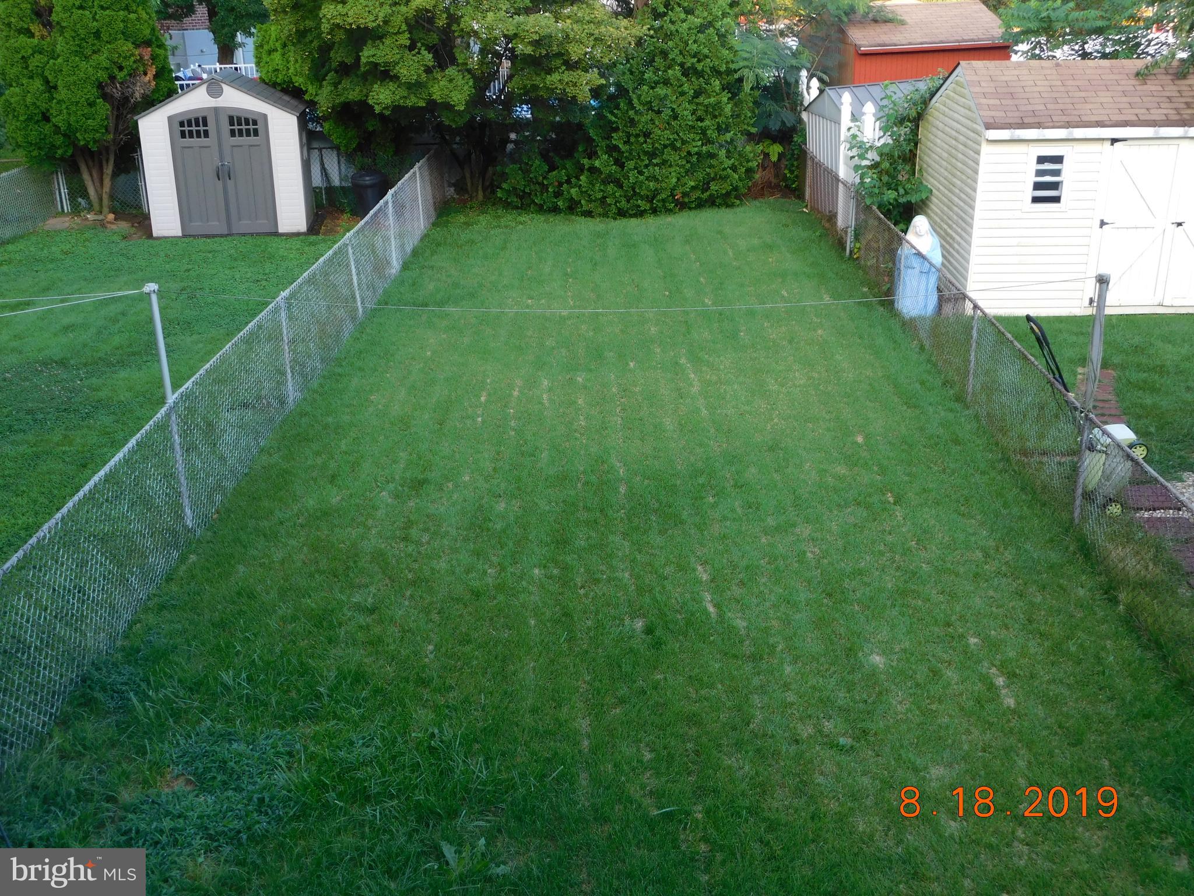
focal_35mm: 36
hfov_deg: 51.4
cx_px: 597
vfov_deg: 39.7
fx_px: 1242
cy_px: 448
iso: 125
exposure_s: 1/60
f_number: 3.5
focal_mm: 6.3
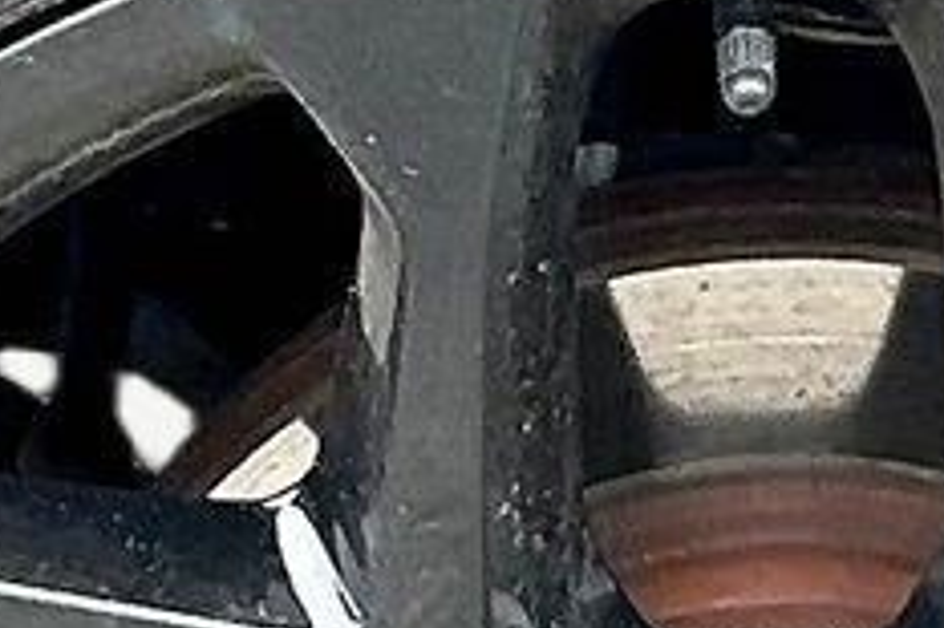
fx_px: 5424
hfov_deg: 9.9
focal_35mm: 207
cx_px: 810
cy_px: 879
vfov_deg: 6.6
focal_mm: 3
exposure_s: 1/280
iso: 25
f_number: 1.8
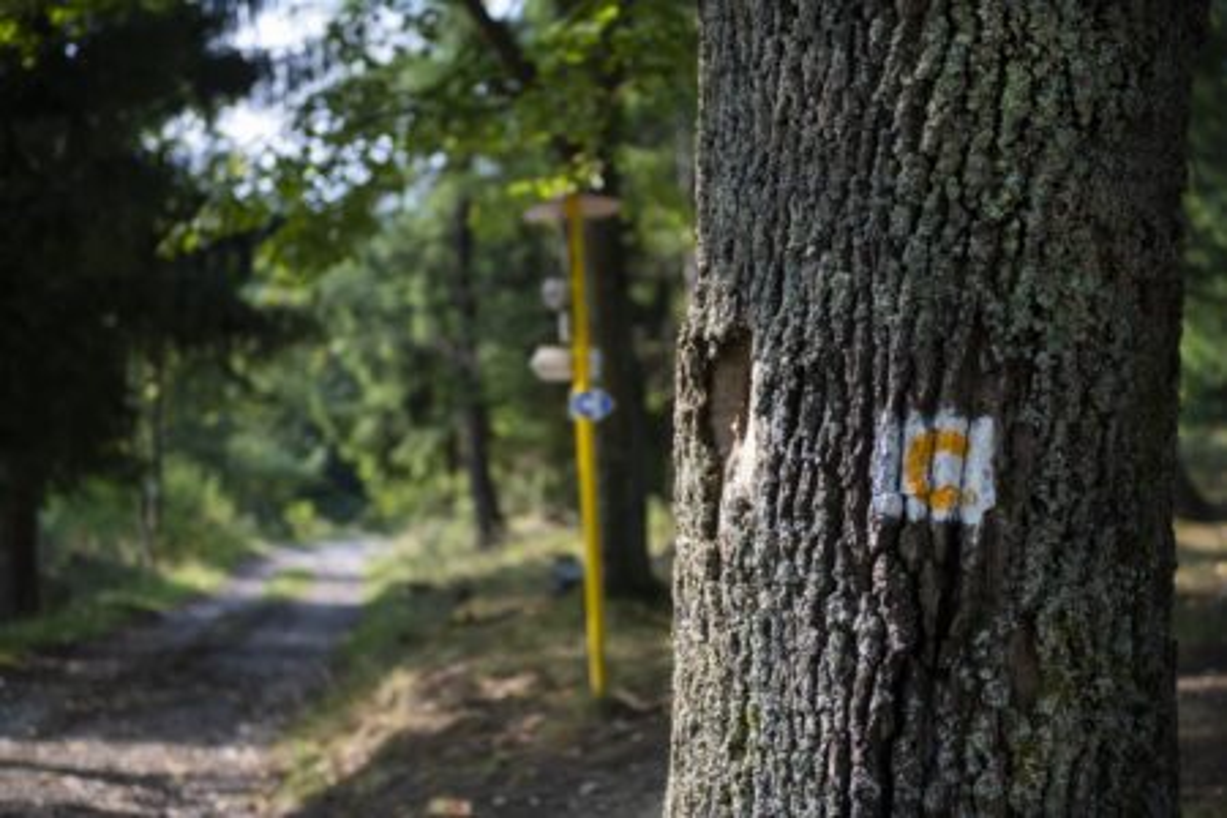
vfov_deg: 21.9
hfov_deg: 32.4
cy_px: 409
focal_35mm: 62
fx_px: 2113
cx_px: 614
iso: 400
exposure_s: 1/1250
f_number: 2.8
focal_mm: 62
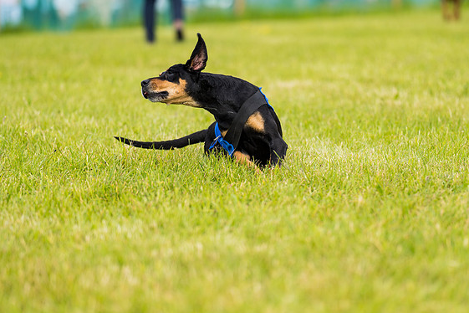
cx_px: 291
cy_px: 188
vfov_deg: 6.5
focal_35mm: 211
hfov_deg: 9.7
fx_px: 2749
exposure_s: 1/800
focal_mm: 135
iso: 50
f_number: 1.8
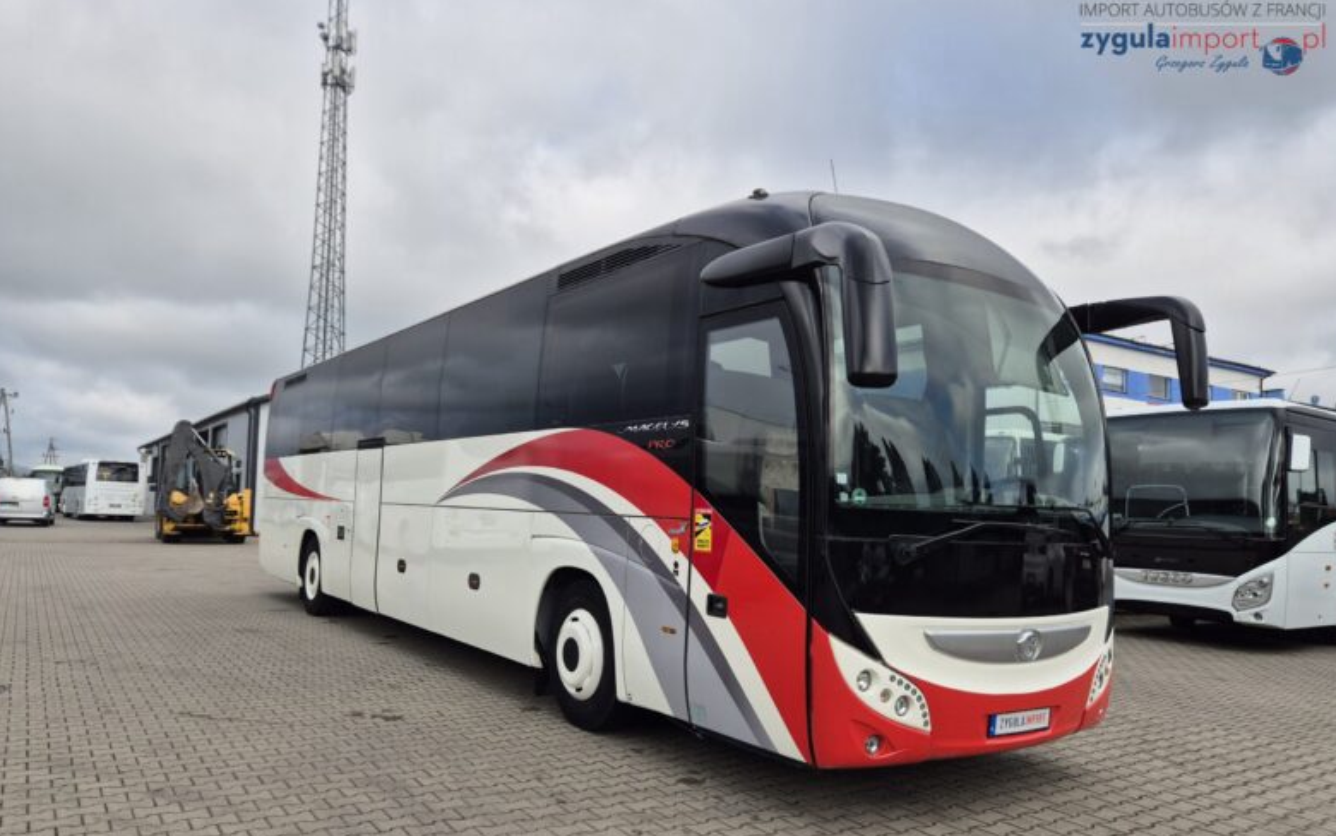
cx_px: 670
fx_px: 911
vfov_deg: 49.1
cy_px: 481
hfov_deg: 72.5
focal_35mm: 25
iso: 25
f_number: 1.8
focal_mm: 5.4
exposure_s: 1/1429
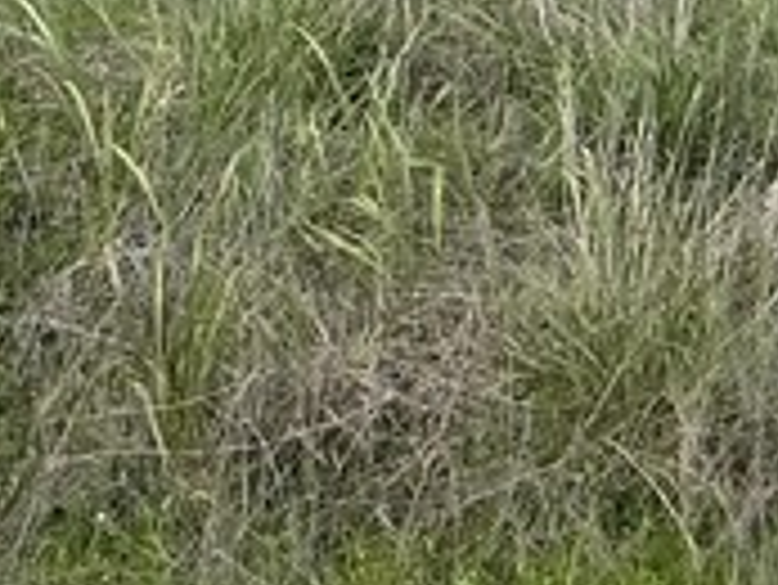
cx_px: -364
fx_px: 2407
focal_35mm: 107
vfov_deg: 13.2
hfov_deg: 16.8
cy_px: -261
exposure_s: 1/2320
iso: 25
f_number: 1.8
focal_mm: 3
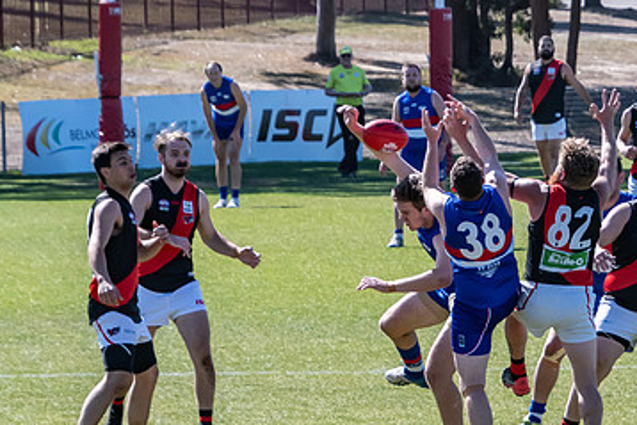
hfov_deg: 4.4
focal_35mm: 471
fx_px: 8337
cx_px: 534
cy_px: 212
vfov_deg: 2.9
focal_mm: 145
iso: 800
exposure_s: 1/1600
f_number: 8
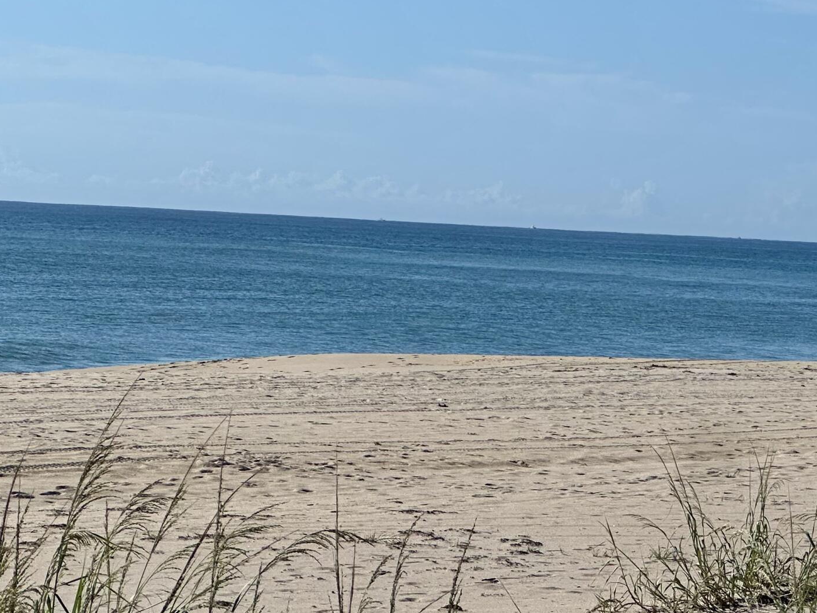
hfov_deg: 11.9
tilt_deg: +2.1
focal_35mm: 165
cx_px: 658
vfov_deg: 9.0
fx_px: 3894
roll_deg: -3.0
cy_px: 93
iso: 32
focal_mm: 9
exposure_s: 1/1908
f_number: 2.8
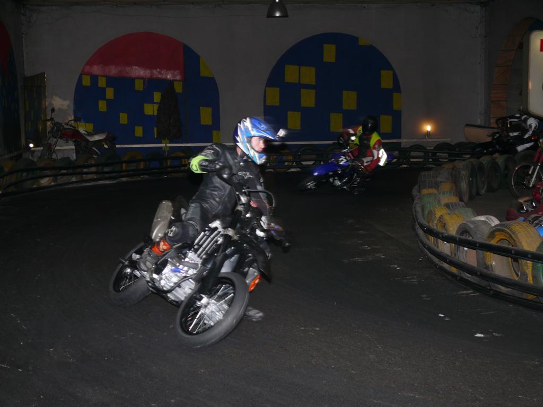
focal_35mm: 57
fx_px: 894
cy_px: 204
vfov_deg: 25.7
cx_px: 272
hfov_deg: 33.8
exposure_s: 1/30
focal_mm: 12
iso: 100
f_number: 3.2
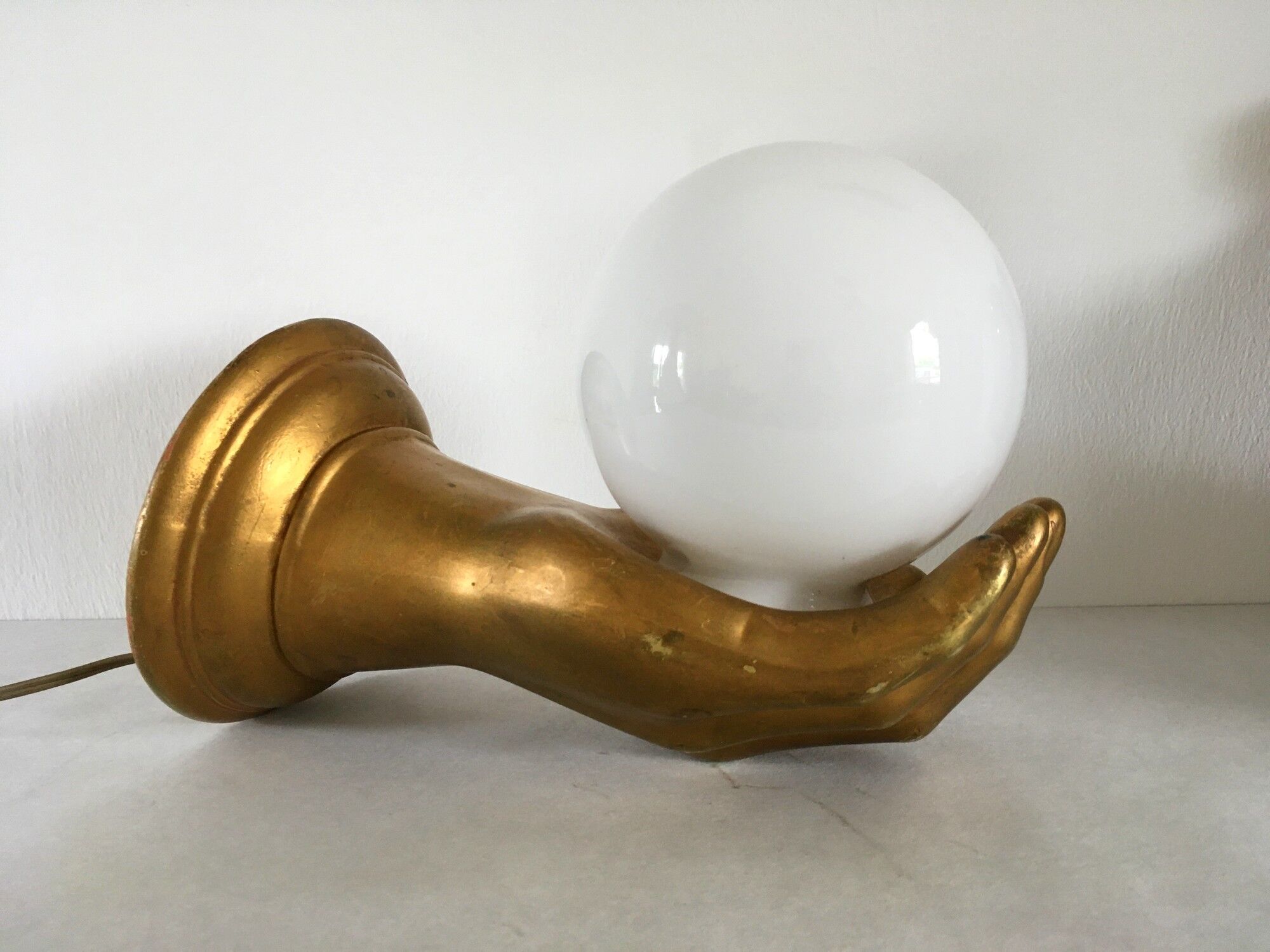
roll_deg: +1.7
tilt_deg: -9.0
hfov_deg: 61.7
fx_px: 1064
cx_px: 635
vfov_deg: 48.2
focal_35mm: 29
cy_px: 476
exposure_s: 1/33
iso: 125
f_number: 2.2
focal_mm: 4.15
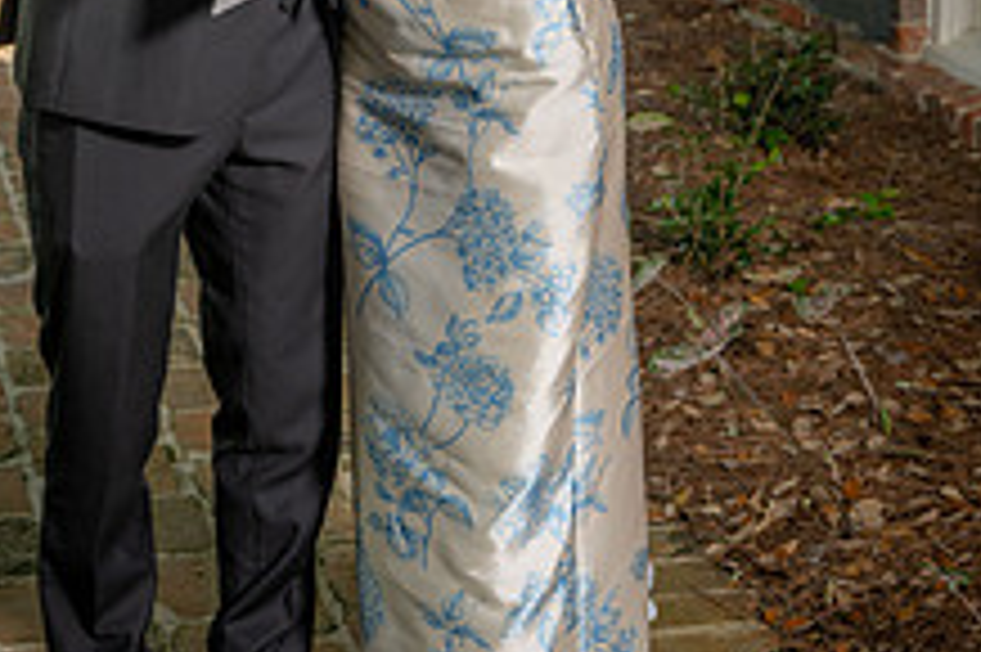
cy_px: -90
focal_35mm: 95
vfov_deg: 14.0
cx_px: 382
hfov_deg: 21.4
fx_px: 2587
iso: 100
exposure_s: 1/160
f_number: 5.6
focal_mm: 46
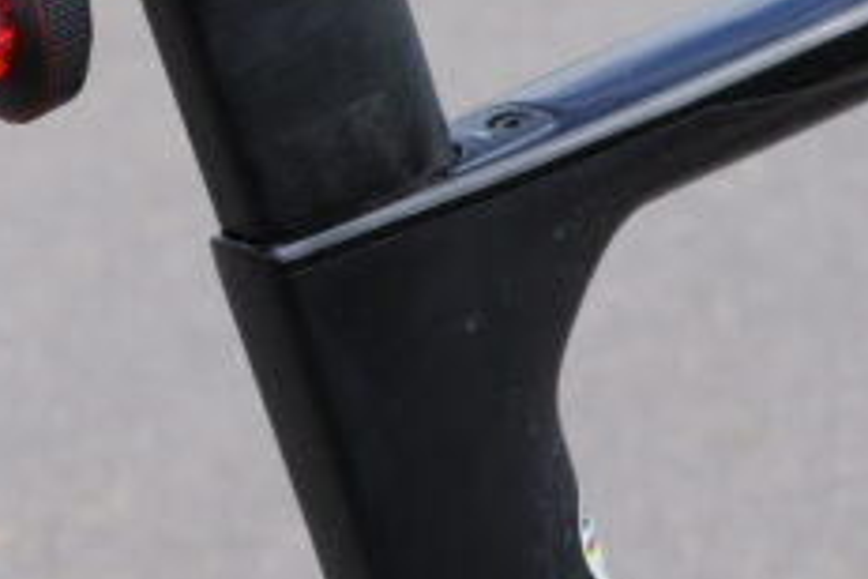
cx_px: 132
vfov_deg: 7.7
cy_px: 88
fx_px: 4267
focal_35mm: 177
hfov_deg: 11.6
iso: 100
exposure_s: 1/160
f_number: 6.3
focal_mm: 40
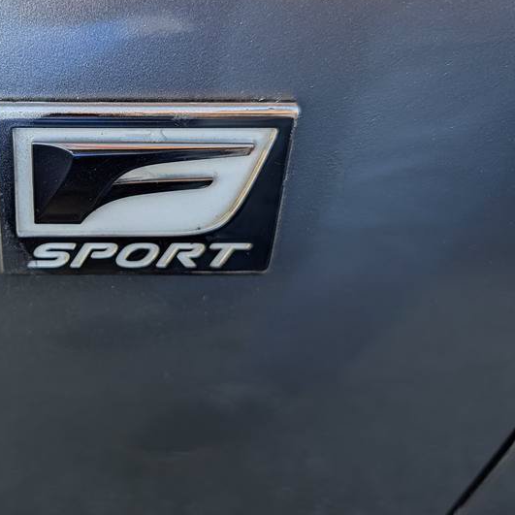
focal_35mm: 41
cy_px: 183
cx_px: 80
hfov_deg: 38.8
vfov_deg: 40.5
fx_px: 690
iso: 43
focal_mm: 6.9
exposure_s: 1/250
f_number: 1.68
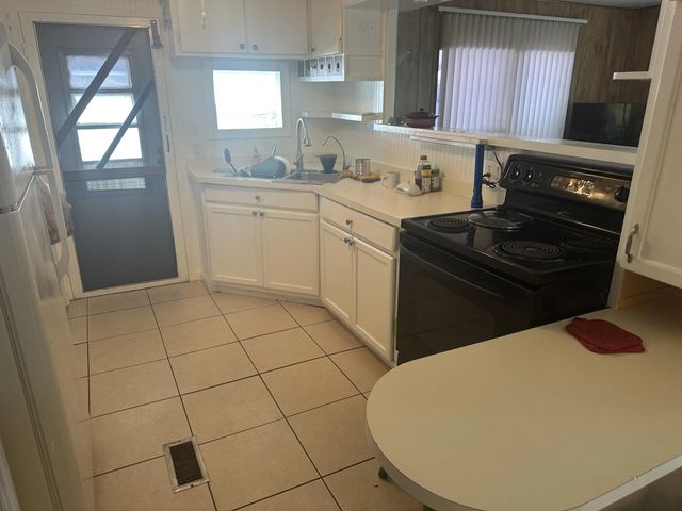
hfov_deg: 71.6
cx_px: 341
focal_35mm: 24
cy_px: 256
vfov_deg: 56.8
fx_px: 473
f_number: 1.78
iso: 125
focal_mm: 6.86
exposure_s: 1/60
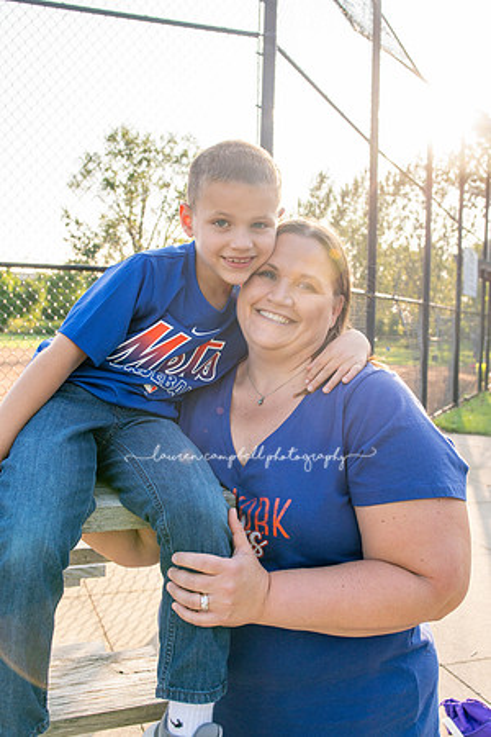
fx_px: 716
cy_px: 368
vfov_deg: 54.4
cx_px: 246
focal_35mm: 35
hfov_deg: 37.9
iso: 400
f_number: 7.1
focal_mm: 35
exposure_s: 1/250
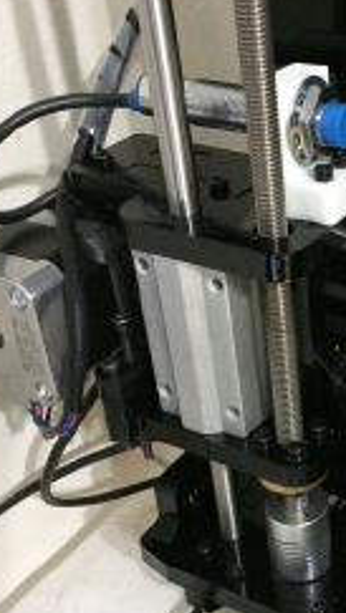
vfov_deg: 39.8
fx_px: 847
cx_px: 361
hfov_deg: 22.1
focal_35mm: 52
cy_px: 348
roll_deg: +1.0
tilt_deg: -35.1
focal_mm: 4.15
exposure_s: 1/15
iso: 400
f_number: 2.2
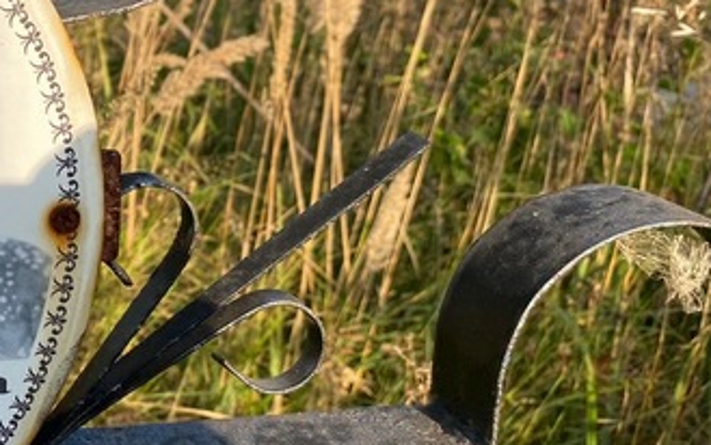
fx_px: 1299
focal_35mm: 67
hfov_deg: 27.3
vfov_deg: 19.4
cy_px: 143
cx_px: -123
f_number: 1.8
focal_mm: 4.25
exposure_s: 1/793
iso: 32
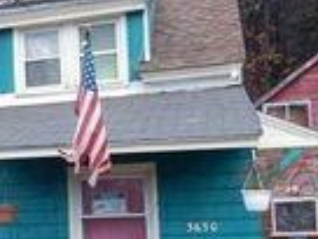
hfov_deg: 20.2
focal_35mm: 88
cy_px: 172
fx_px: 808
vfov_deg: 16.7
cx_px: -108
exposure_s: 1/40
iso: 125
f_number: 2.8
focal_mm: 4.3
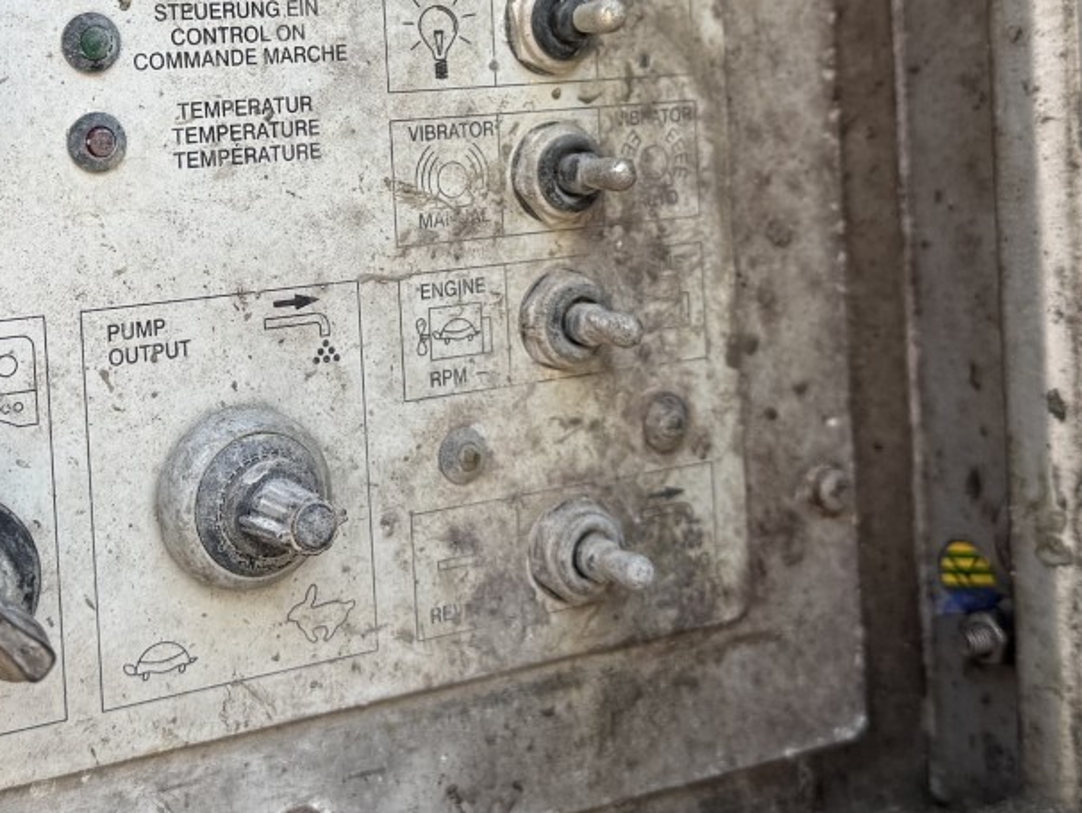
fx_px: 1782
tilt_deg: -2.7
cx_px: 332
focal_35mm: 57
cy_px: 191
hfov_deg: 33.4
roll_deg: +1.7
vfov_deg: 25.3
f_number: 1.78
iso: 64
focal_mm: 6.76
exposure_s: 1/293
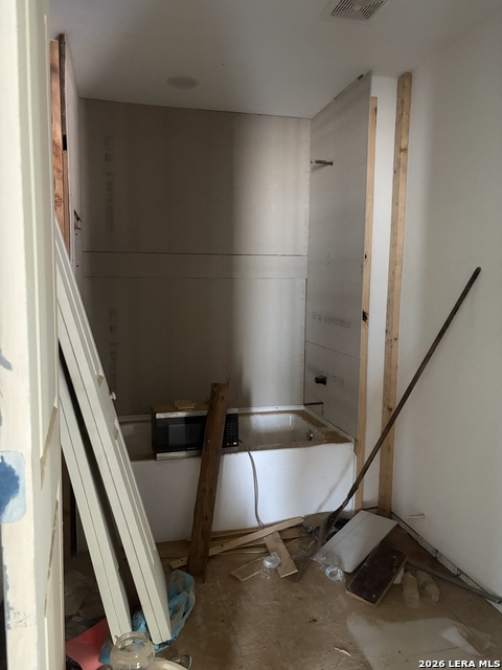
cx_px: 251
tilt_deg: -5.2
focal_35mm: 26
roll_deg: -0.2
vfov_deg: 67.3
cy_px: 335
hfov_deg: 53.1
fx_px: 503
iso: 640
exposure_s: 1/30
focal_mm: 5.96
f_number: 1.6
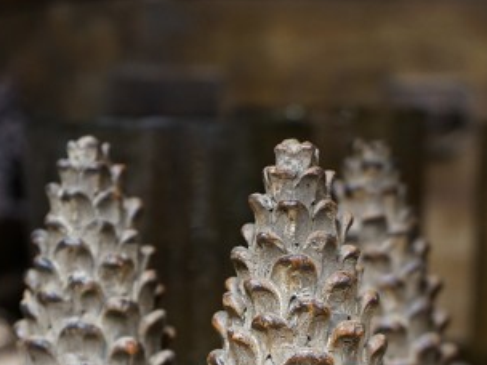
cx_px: 248
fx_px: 1013
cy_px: 450
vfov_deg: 19.2
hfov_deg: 27.0
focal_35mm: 72
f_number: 4
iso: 2000
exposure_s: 1/60
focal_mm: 38
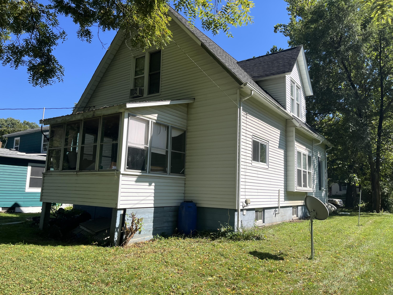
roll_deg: -1.7
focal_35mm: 26
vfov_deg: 53.1
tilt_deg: +8.9
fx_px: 295
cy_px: 148
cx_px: 196
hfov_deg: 67.3
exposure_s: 1/2268
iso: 50
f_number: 1.6
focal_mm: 5.1
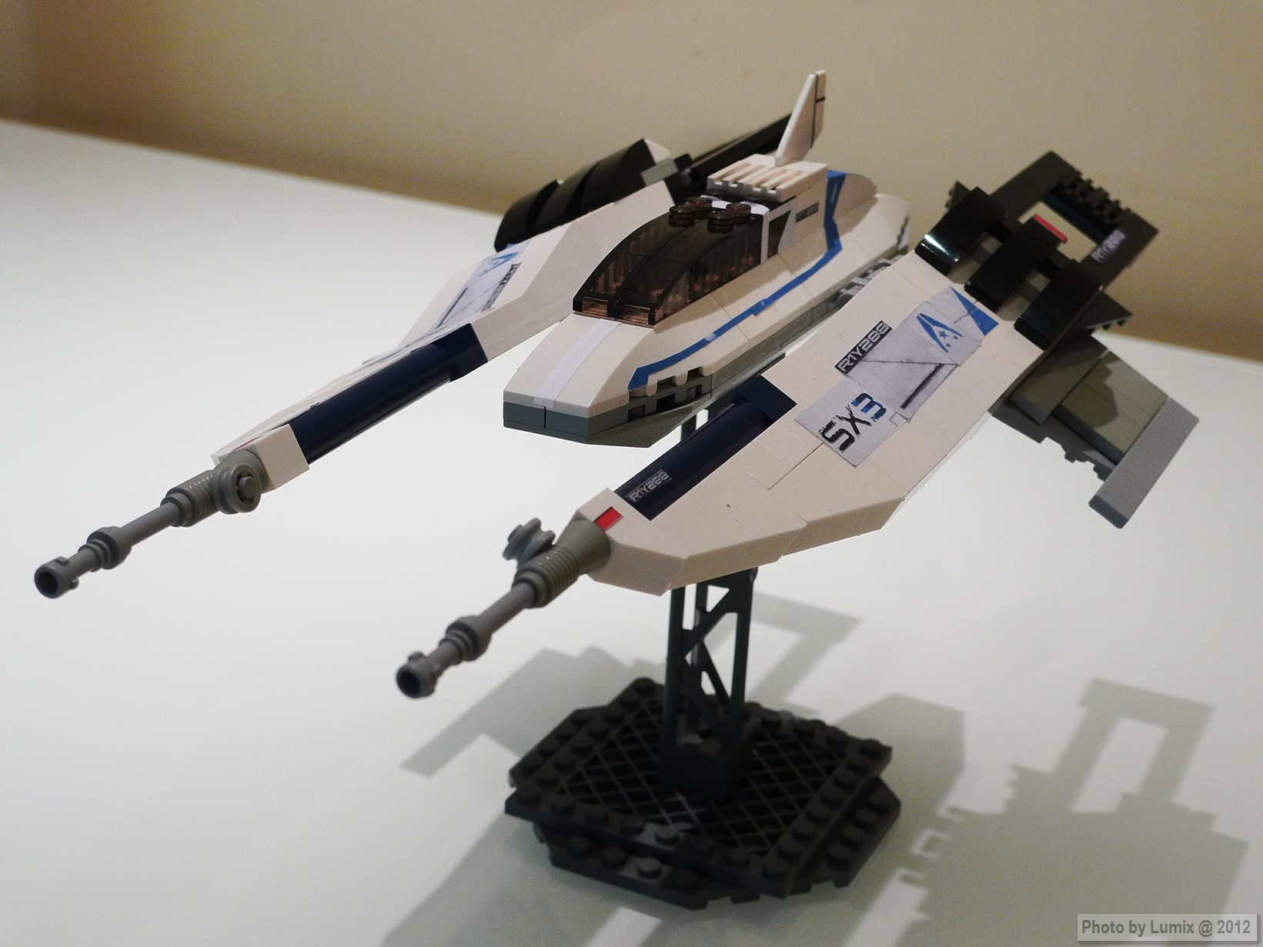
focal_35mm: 57
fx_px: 2080
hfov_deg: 33.8
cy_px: 474
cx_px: 632
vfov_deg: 25.7
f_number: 4
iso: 200
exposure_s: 1/30
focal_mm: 12.1
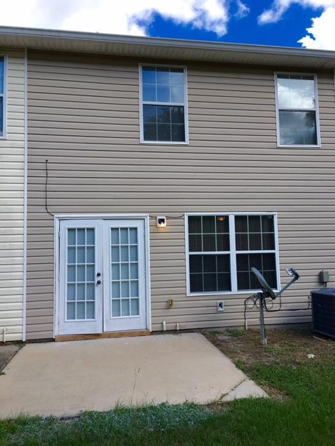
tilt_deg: +5.8
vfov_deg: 61.7
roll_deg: +2.0
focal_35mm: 29
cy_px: 223
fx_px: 374
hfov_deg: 48.2
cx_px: 168
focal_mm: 4.15
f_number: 2.2
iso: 25
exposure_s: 1/686
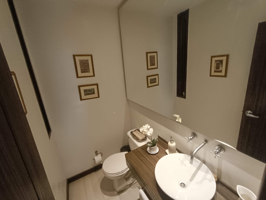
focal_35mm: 16
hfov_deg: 94.5
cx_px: 133
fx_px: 123
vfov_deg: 78.1
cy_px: 100
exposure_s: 1/60
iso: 556
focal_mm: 1.66
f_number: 2.2
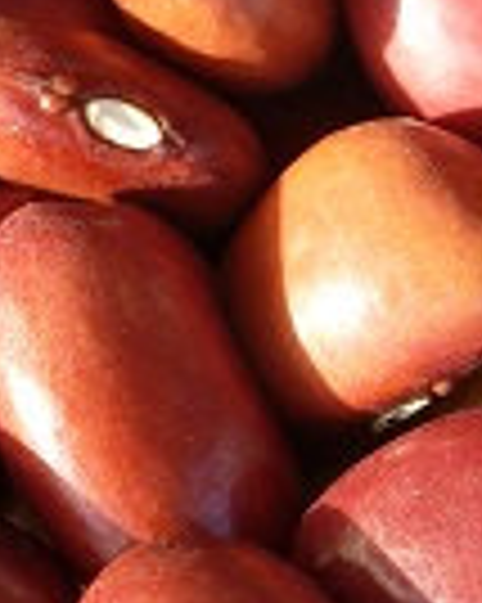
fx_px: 2464
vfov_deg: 14.0
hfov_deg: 11.2
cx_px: 302
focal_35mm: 138
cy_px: 261
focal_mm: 6.1
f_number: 2.8
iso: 80
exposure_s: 1/160
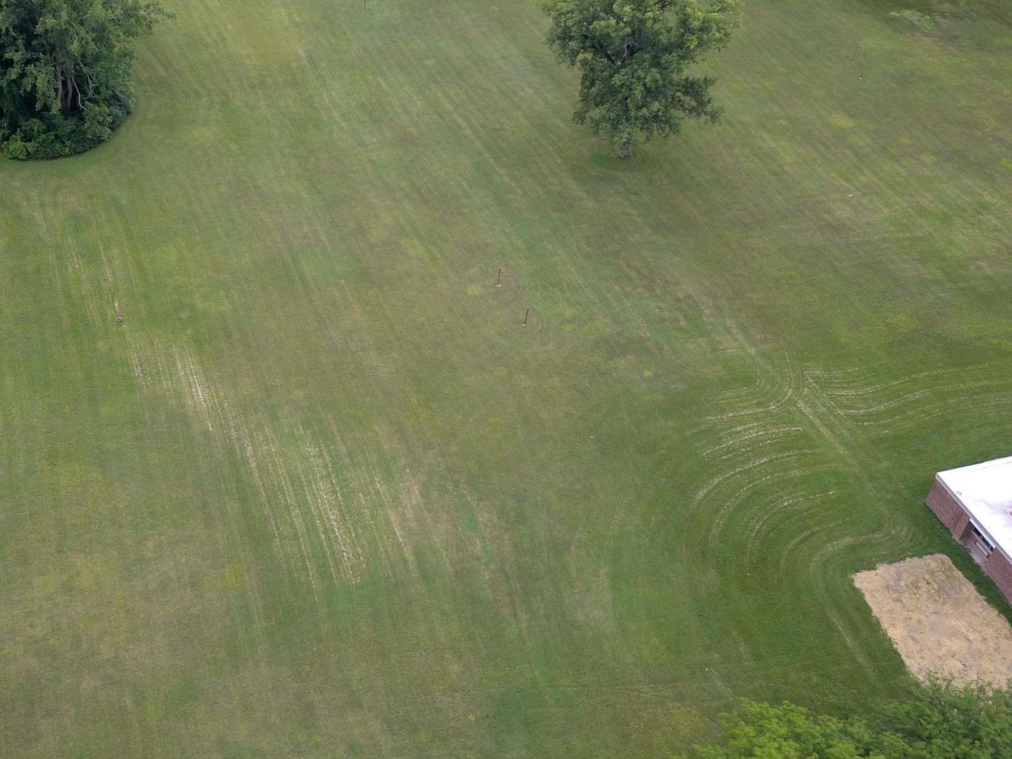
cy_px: 302
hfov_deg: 44.1
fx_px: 1228
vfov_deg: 34.2
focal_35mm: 42
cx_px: 331
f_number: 2.2
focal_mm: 4.73
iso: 100
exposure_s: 1/240
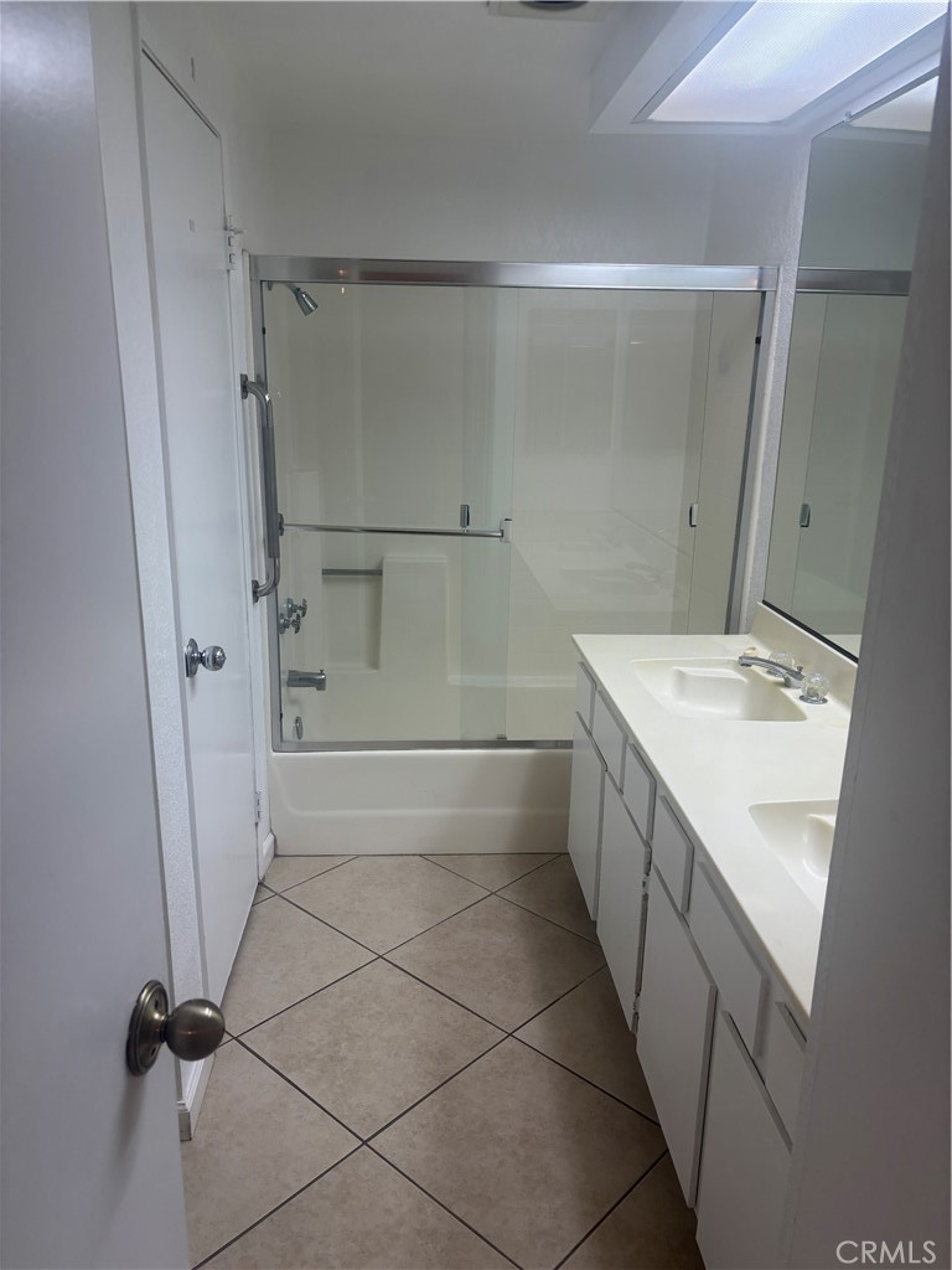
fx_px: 953
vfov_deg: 67.3
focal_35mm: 26
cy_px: 635
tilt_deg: -16.2
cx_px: 476
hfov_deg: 53.1
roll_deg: -3.4
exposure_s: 1/120
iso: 80
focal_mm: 5.96
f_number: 1.6
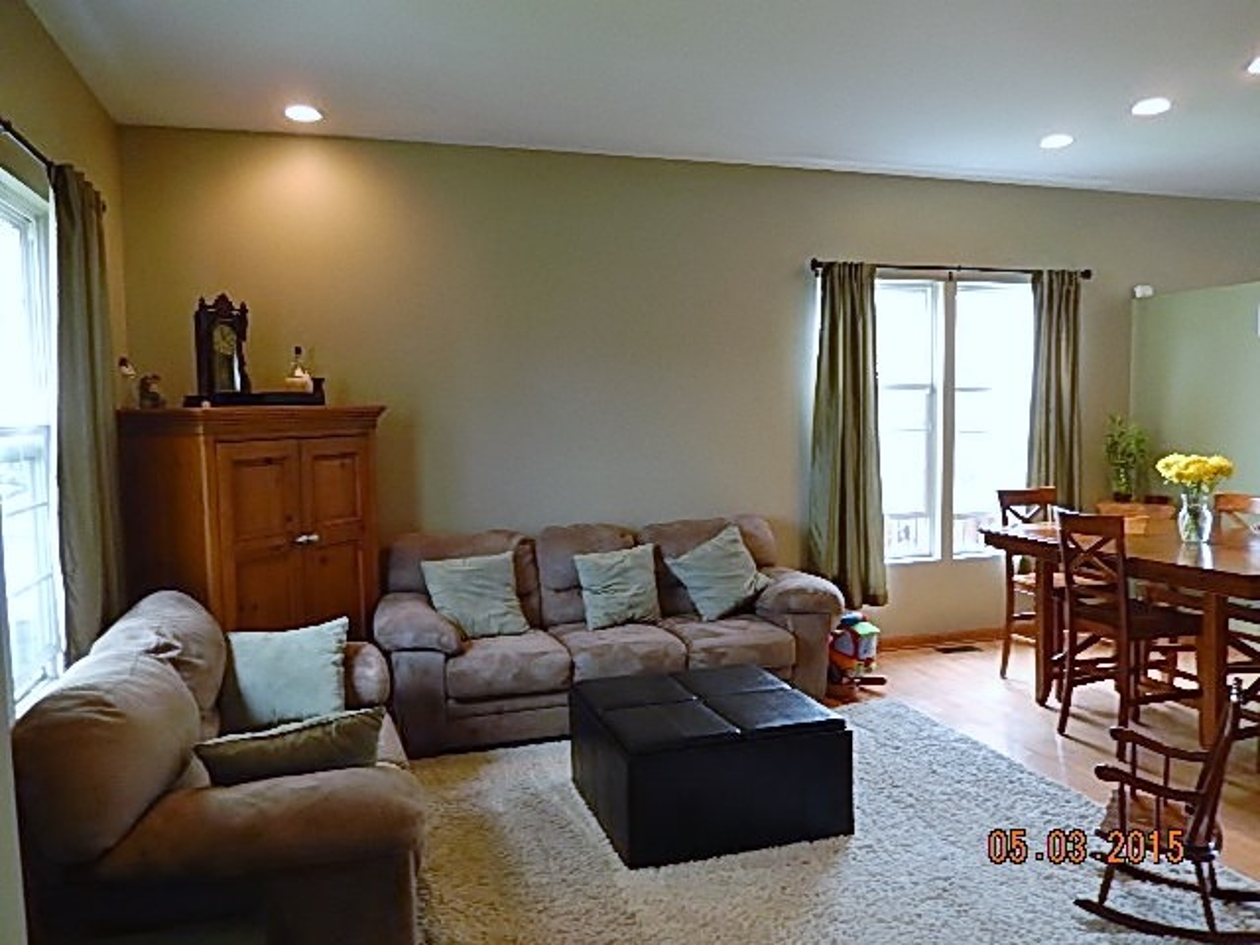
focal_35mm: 25
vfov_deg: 54.9
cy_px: 472
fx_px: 910
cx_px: 630
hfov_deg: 69.4
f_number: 3.4
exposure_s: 1/30
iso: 280
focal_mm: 4.5
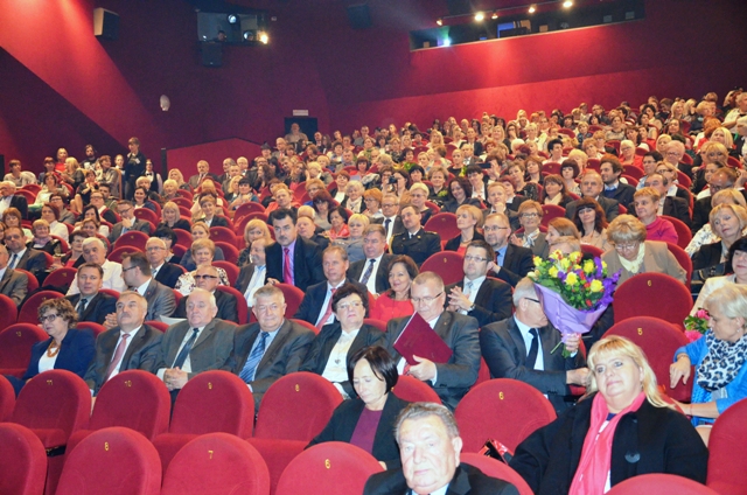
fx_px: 870
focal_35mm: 42
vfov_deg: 31.8
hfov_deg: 46.5
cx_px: 374
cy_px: 248
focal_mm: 28
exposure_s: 1/60
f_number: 4
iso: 3200
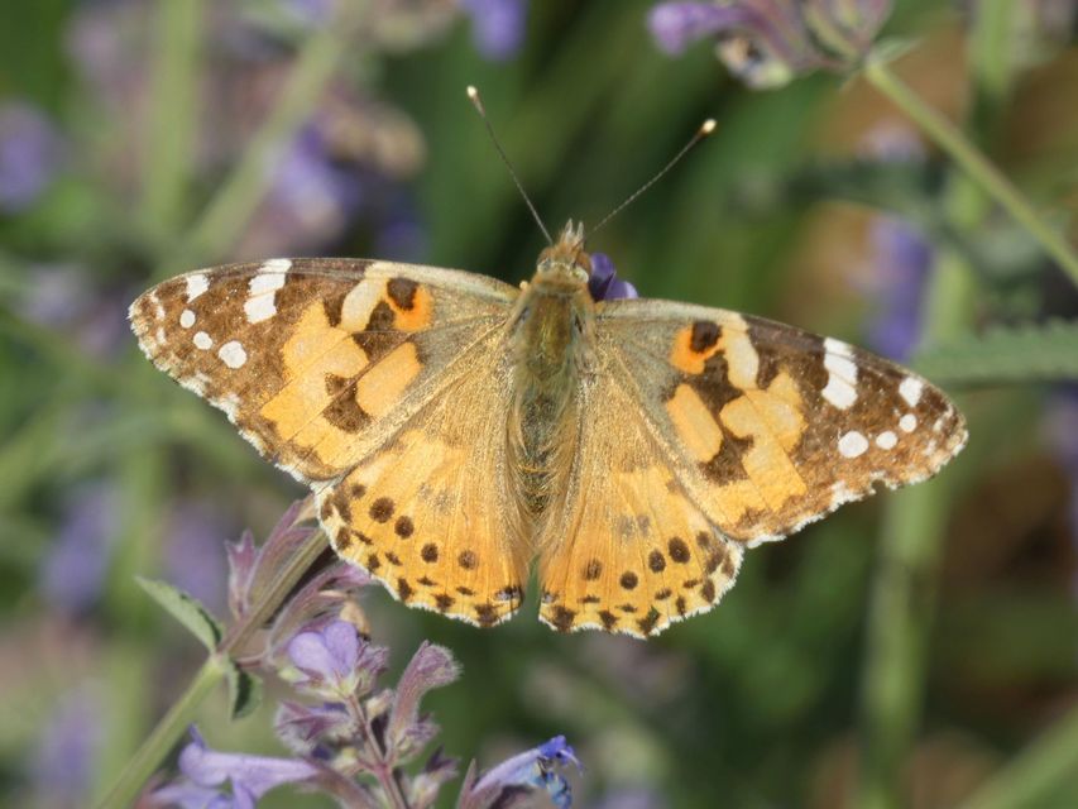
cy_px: 404
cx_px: 539
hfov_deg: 3.5
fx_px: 17629
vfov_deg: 2.6
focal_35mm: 566
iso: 80
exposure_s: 1/160
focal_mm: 101.4
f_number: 5.6
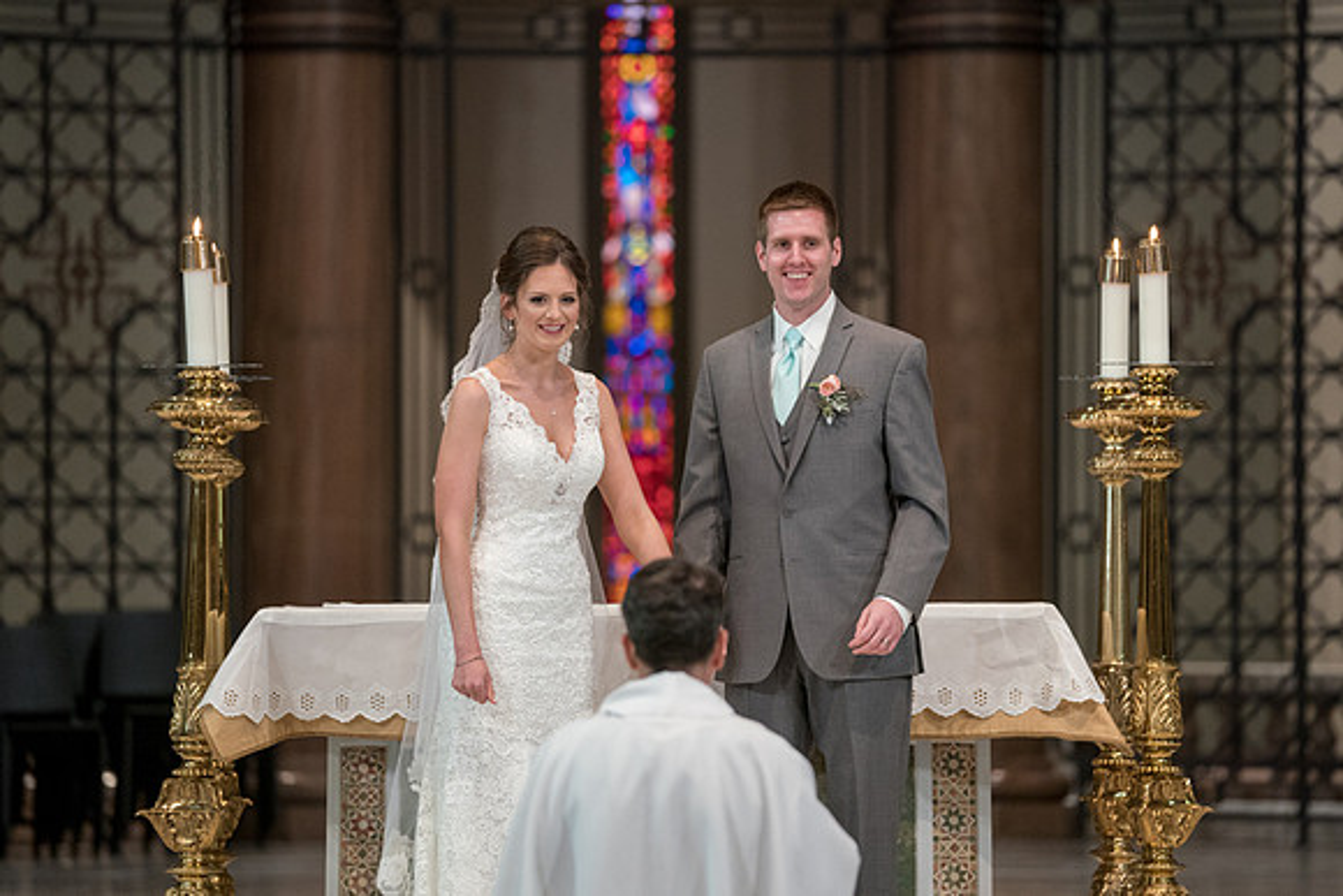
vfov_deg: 6.3
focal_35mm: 217
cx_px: 723
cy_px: 429
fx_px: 8103
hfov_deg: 9.5
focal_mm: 200
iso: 2000
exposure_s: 1/200
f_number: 2.8
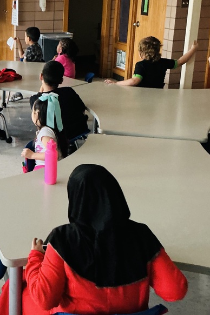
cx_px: 11
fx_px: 464
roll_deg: -0.9
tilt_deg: -16.4
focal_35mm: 53
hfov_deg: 24.6
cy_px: 117
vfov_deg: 37.3
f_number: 1.8
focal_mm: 3
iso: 320
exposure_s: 1/40
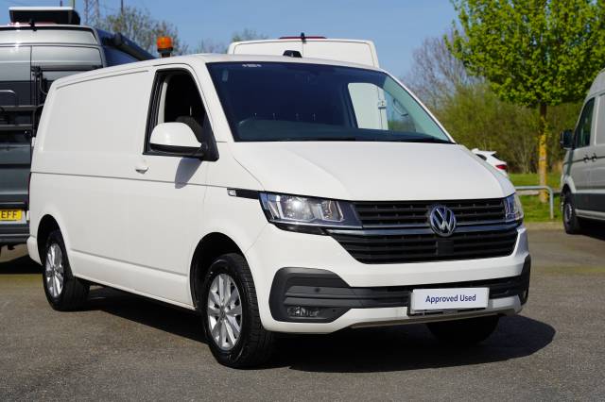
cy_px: 201
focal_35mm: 62
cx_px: 302
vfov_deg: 21.9
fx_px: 1041
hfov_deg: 32.4
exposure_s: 1/640
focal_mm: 62
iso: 100
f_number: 5
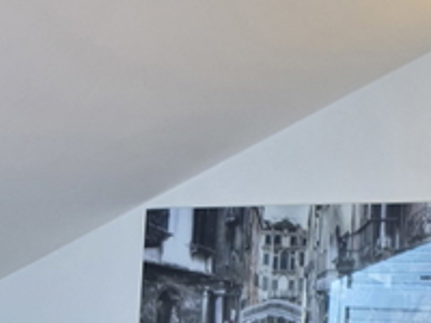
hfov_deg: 12.9
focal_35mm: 138
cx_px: -362
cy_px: 562
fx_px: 1718
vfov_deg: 10.2
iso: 125
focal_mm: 6.25
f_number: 1.7
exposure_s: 1/100
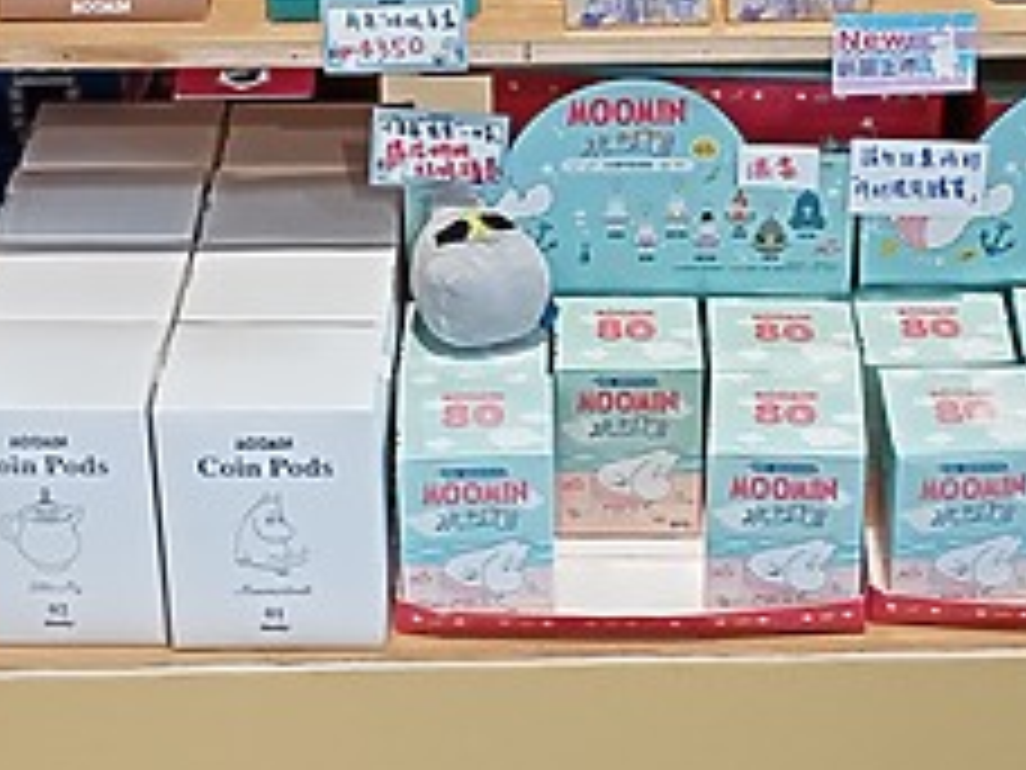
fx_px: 2845
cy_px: 313
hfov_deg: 20.4
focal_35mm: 96
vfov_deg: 15.4
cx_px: 540
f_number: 1.8
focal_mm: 4.05
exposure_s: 1/33.3
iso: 168
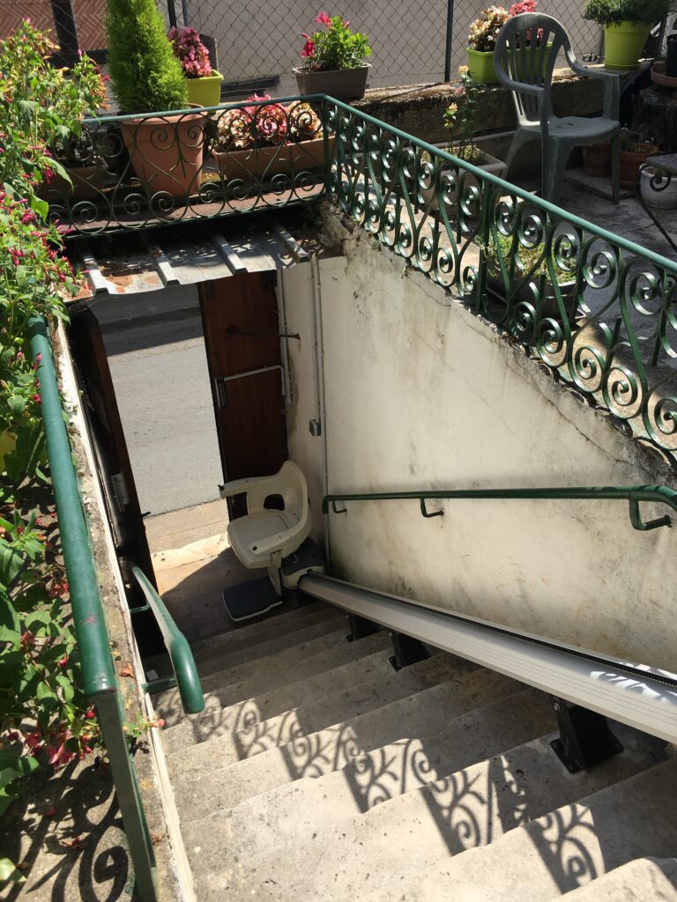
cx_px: 338
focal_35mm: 29
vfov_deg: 61.7
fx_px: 756
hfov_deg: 48.2
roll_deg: -0.3
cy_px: 451
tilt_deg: -32.3
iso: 25
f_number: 2.2
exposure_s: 1/916
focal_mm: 4.15
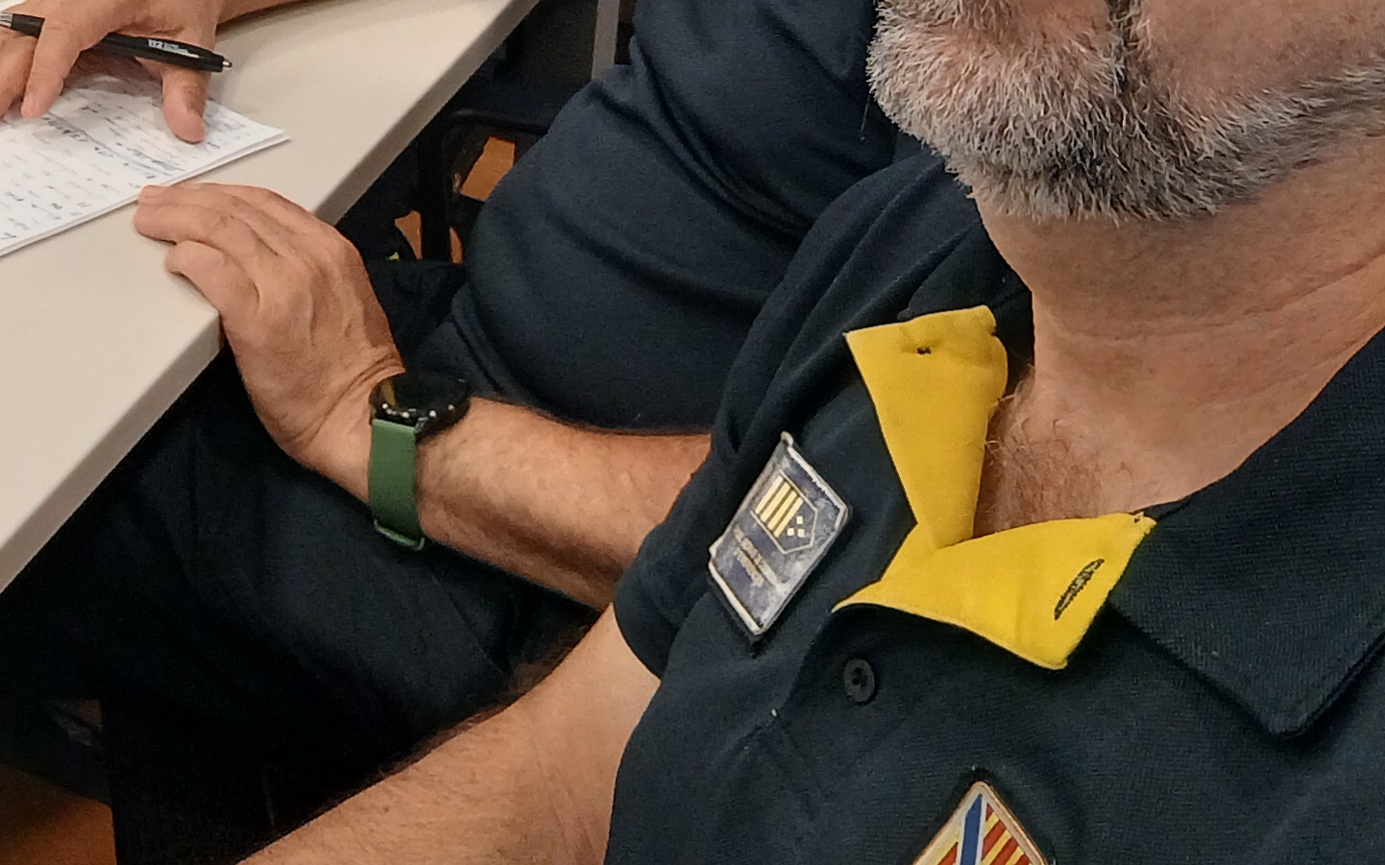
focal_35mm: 78
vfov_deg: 15.3
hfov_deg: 24.9
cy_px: -490
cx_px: -79
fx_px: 2944
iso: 160
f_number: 1.8
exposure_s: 1/50
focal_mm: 3.98
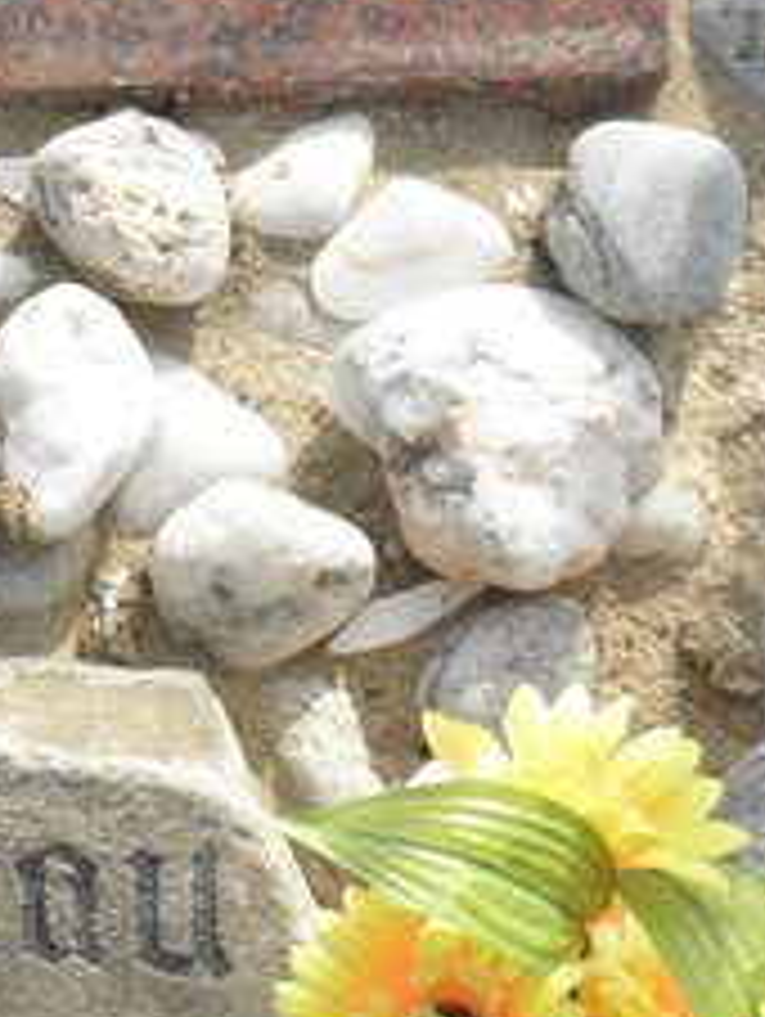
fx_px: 2706
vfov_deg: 21.0
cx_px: -549
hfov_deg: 14.4
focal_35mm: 92
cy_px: 184
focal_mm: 4.6
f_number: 5.6
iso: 200
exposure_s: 1/800
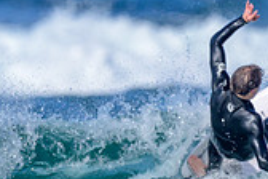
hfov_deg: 0.5
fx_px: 28257
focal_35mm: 3796
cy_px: 216
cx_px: 160
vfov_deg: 0.4
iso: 250
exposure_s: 1/2000
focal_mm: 800
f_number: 6.3
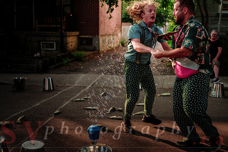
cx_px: 114
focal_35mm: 47
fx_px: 298
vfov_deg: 28.7
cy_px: 76
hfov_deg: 41.9
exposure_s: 1/2000
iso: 500
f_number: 1.8
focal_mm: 31.6
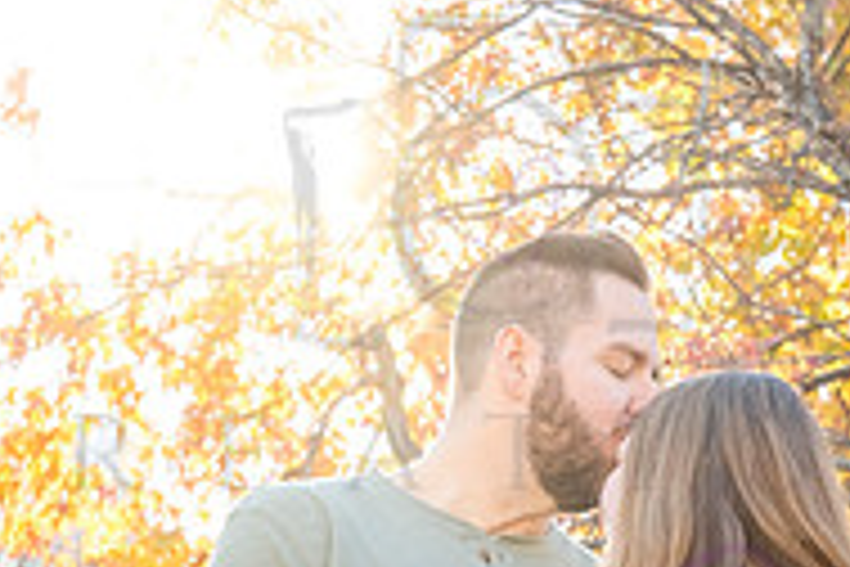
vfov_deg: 8.2
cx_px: 513
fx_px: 3943
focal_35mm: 167
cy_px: 612
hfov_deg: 12.3
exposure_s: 1/160
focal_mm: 70
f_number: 10
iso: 640
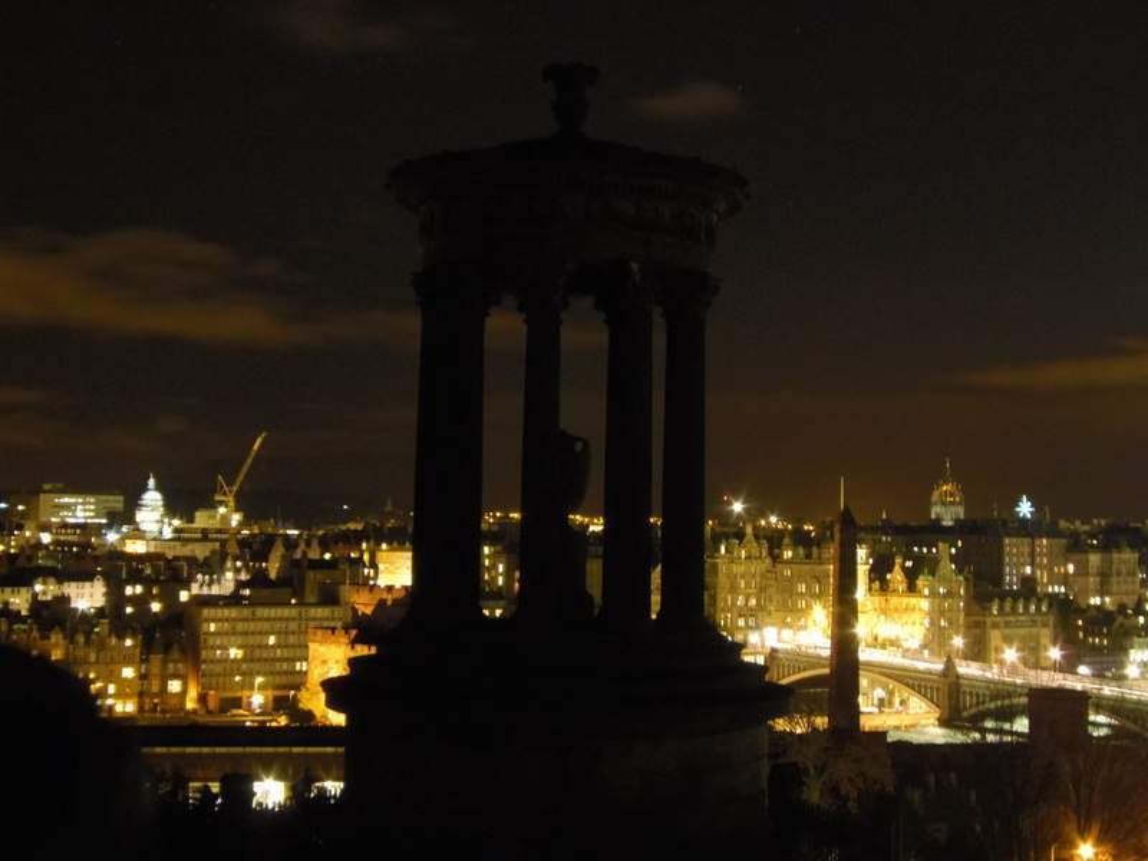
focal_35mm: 49
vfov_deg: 29.7
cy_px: 430
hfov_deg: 38.9
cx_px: 574
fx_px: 1625
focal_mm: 9.1
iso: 400
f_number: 3.8
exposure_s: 4
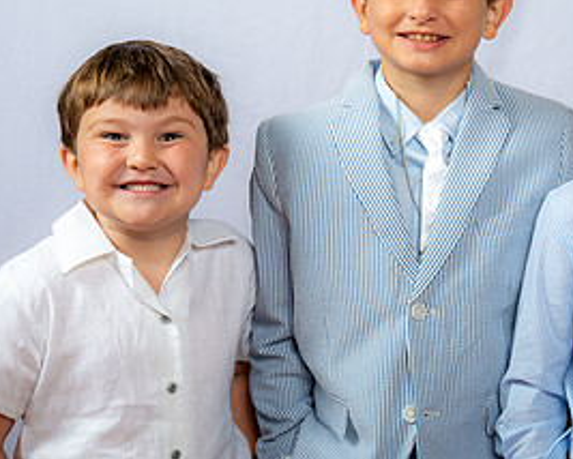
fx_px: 1799
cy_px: 221
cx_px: 399
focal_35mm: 106
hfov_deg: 18.0
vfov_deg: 14.5
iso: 250
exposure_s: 1/200
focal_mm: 52
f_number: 6.3
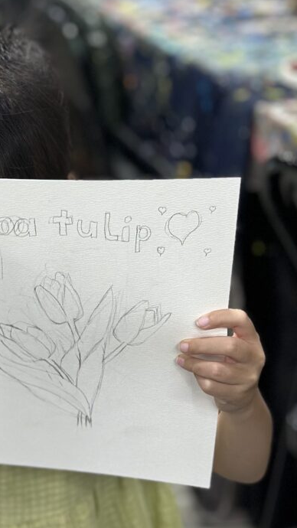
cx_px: -12
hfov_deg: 11.8
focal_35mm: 101
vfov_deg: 21.1
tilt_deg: -20.1
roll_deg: +2.2
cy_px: 175
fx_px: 1414
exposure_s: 1/100
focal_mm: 6.86
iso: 125
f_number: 1.78
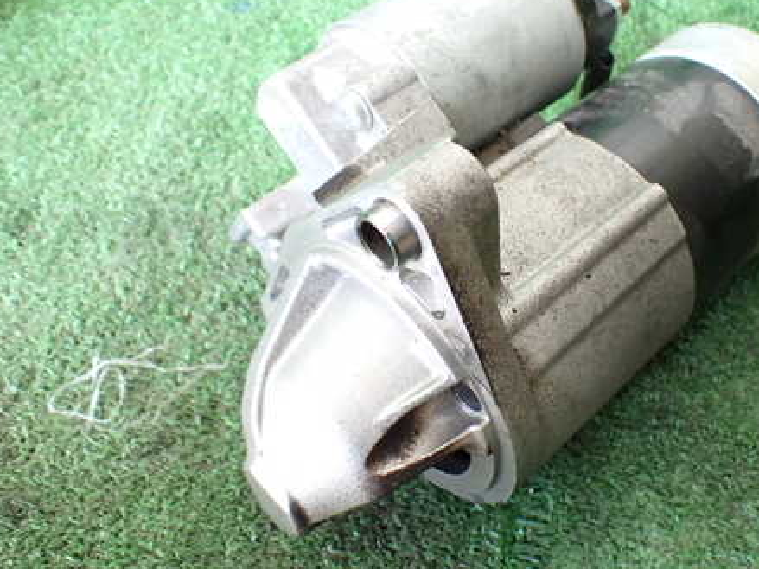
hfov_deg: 45.5
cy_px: 240
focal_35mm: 41
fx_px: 899
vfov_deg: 35.0
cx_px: 463
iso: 800
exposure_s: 1/100
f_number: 2.3
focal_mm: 5.4
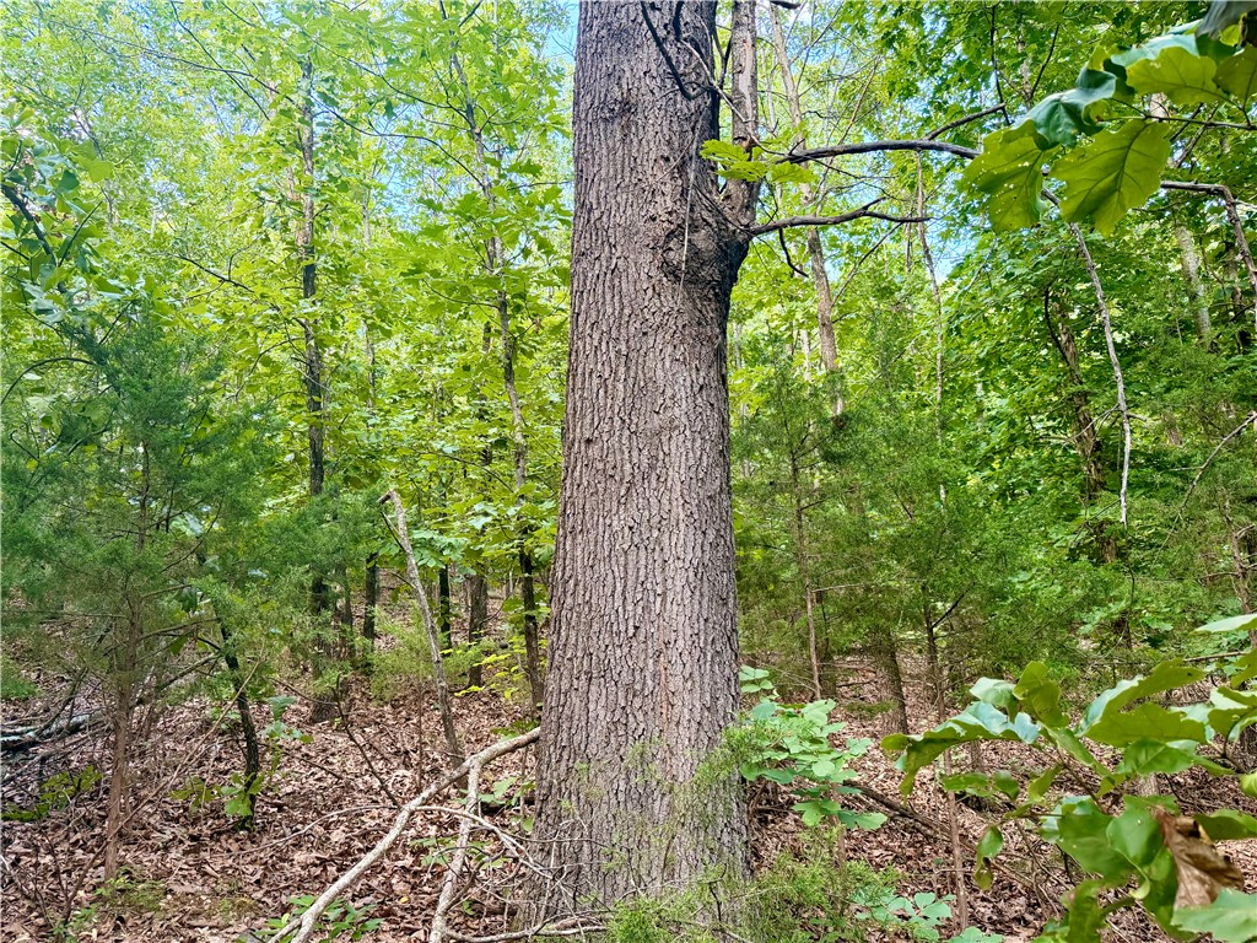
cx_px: 628
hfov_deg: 71.6
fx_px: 872
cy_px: 472
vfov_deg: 56.8
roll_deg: +5.6
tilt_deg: +14.4
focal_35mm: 24
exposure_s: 1/147
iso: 200
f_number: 1.78
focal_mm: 6.76
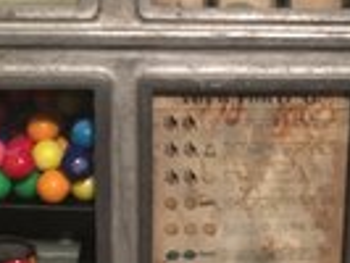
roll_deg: -0.5
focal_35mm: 87
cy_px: 97
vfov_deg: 17.0
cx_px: 184
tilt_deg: -16.4
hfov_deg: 22.5
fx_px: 880
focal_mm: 4.15
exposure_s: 1/15
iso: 500
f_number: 2.2
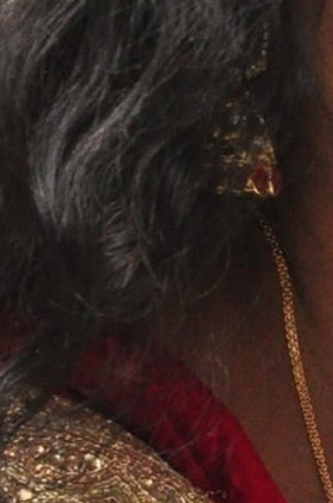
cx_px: 525
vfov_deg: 4.4
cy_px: 481
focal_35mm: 470
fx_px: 6553
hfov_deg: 2.9
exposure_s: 1/125
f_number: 7.1
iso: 1600
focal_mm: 62
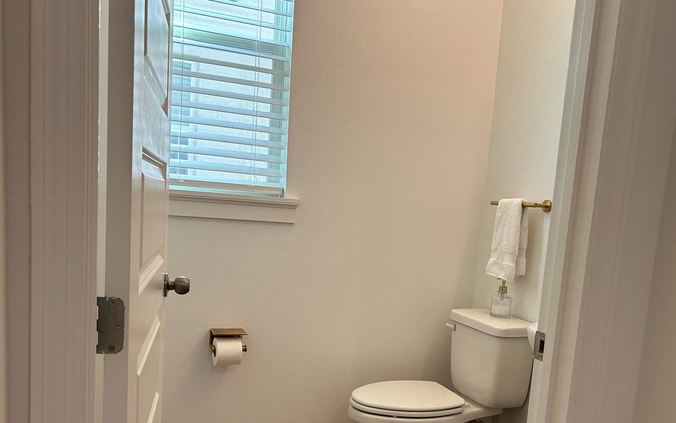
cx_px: 366
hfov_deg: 58.1
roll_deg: -3.6
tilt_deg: -7.6
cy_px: 289
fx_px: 608
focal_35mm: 33
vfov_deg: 37.8
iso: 80
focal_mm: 5.7
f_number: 1.5
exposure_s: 1/120
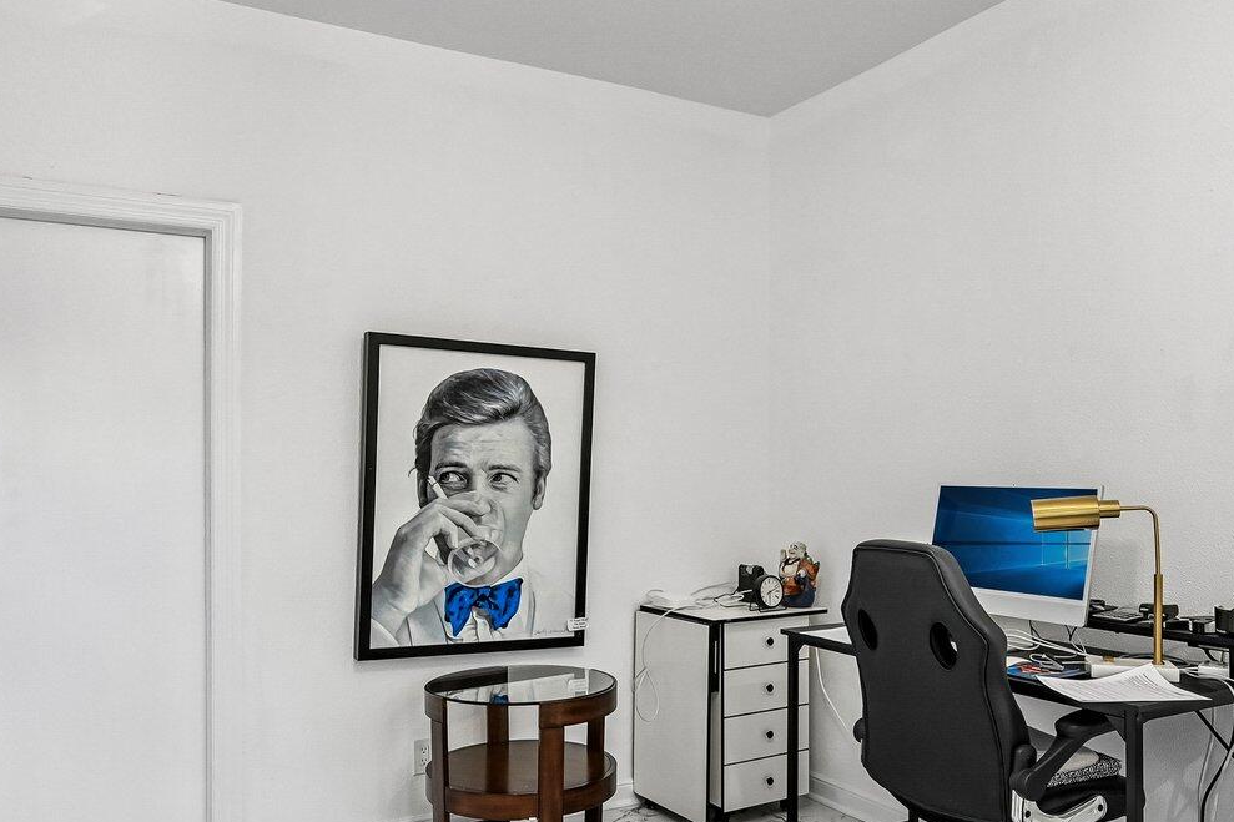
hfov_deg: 63.6
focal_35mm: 29
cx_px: 641
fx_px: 994
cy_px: 503
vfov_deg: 44.7
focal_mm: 14
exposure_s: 1/80
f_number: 8
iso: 1600
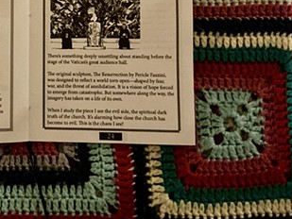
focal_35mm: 60
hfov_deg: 30.8
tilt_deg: -87.5
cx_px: 30
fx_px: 506
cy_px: 25
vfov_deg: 23.8
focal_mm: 3
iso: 500
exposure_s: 1/17
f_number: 1.8
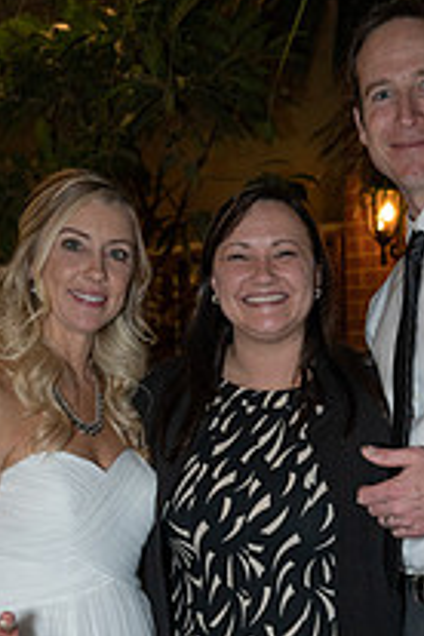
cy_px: 568
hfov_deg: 22.0
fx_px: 1078
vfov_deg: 31.4
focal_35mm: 61
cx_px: 332
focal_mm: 28
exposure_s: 1/125
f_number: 3.5
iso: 1600
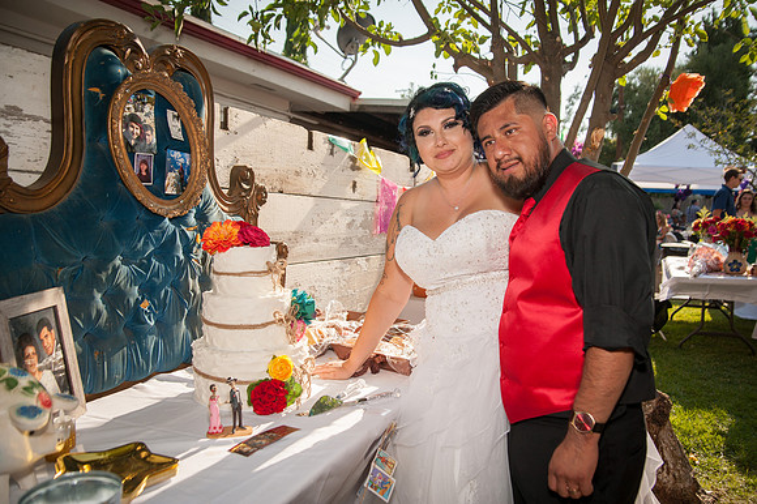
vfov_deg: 46.3
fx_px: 589
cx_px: 379
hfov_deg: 65.4
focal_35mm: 28
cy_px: 252
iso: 200
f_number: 5
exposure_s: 1/1600
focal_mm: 28
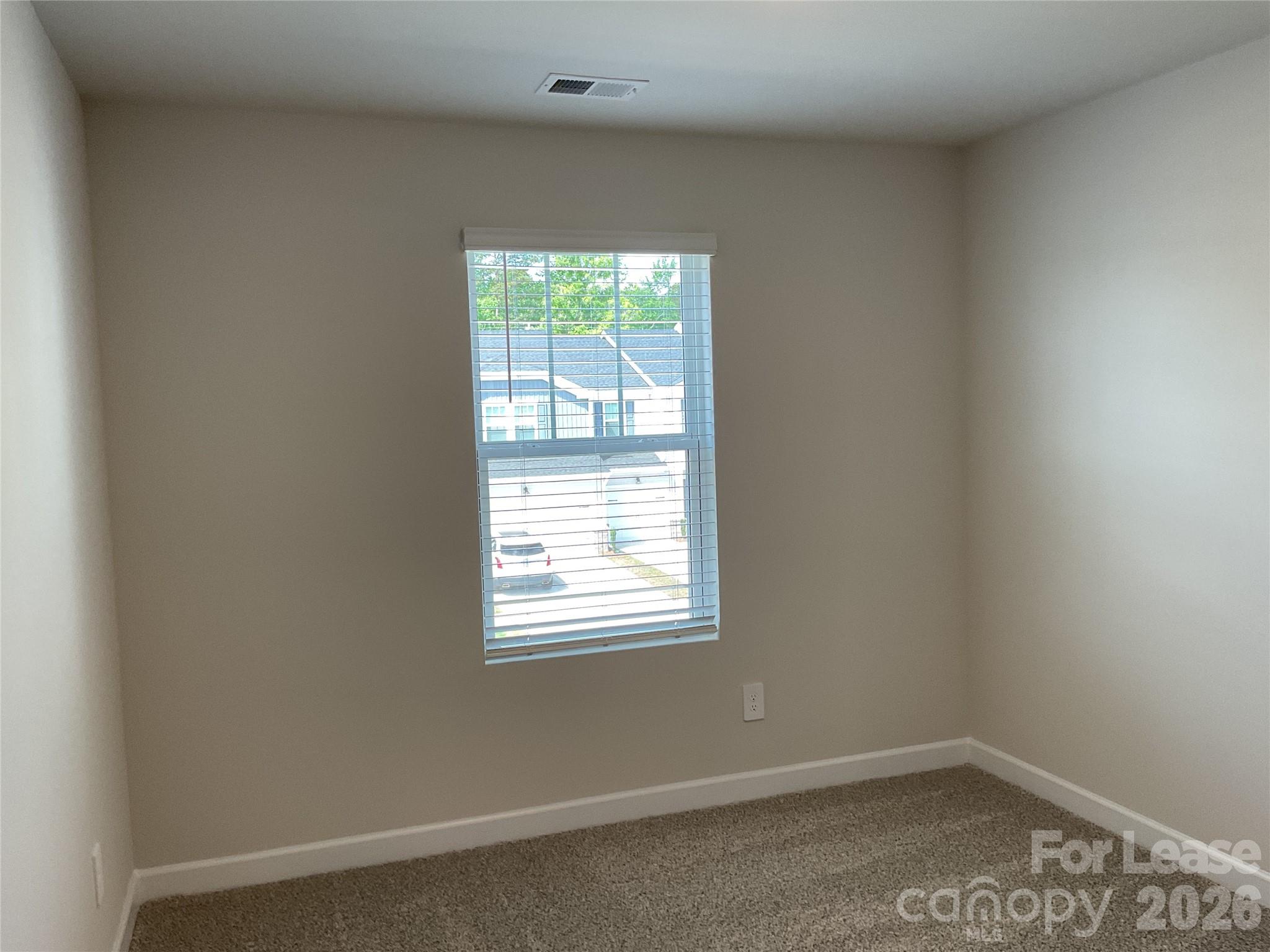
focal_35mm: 29
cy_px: 476
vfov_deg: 48.2
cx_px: 635
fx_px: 1064
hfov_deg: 61.7
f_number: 1.8
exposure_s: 1/120
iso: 64
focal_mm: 3
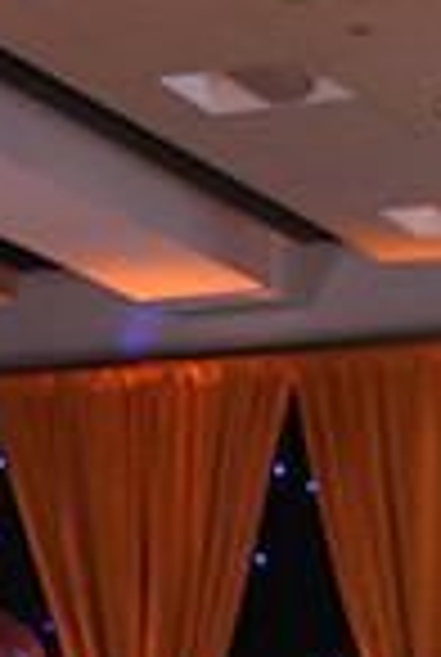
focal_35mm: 198
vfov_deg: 9.9
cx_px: 241
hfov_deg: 7.0
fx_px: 3621
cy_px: 1161
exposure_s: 1/500
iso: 2500
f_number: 4
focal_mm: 50
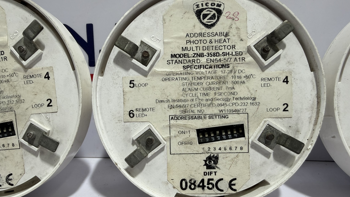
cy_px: 118
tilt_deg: -17.8
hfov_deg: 69.8
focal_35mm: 27
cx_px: 170
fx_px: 251
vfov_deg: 42.7
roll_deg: +1.2
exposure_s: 1/100
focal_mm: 2.22
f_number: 2.2
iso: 64
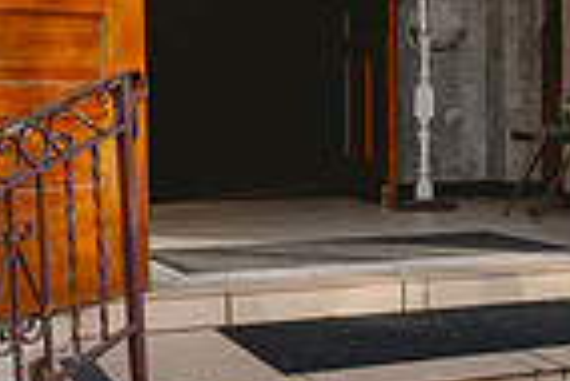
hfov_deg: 19.2
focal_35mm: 98
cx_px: 743
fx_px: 1553
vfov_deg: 14.0
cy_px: 148
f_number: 4
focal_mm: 24
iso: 100
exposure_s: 1/400
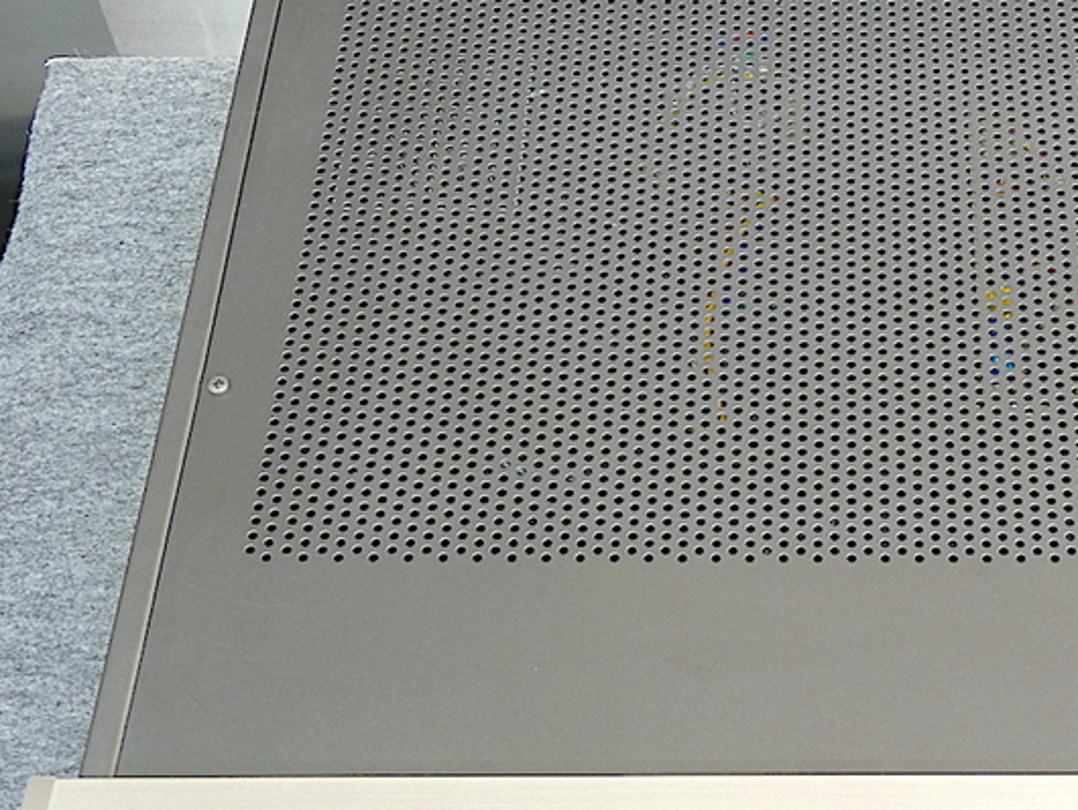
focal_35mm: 67
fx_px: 2087
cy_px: 368
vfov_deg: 21.9
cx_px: 854
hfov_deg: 28.4
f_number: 3.7
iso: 200
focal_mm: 6.7
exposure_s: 1/8
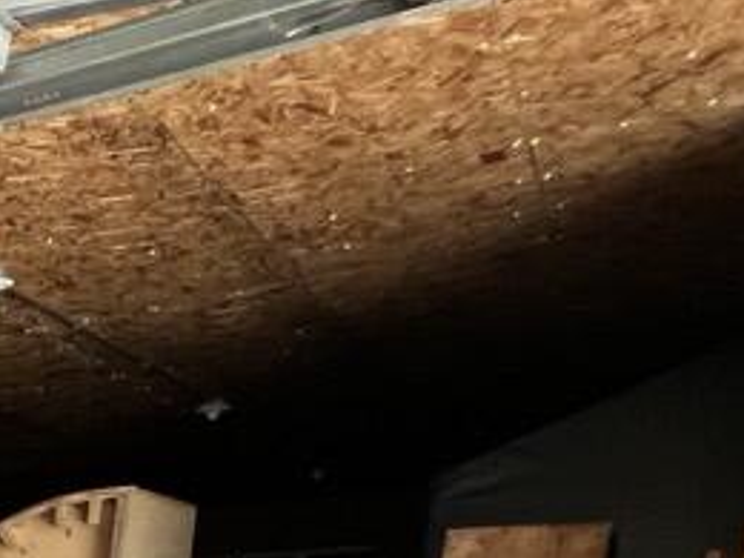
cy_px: 959
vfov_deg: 18.6
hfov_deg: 15.6
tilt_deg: -10.2
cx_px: -1013
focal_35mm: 64
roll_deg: +0.5
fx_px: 1376
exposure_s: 1/98
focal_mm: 1.57
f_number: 1.8
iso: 250
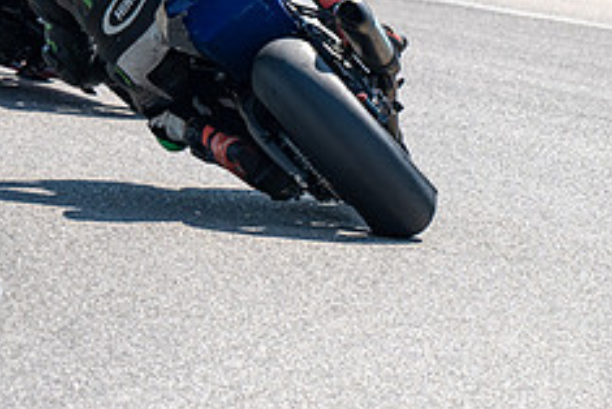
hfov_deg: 2.6
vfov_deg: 1.7
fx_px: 13438
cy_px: 46
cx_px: 120
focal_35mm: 790
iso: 900
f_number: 11
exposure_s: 1/1250
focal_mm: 320
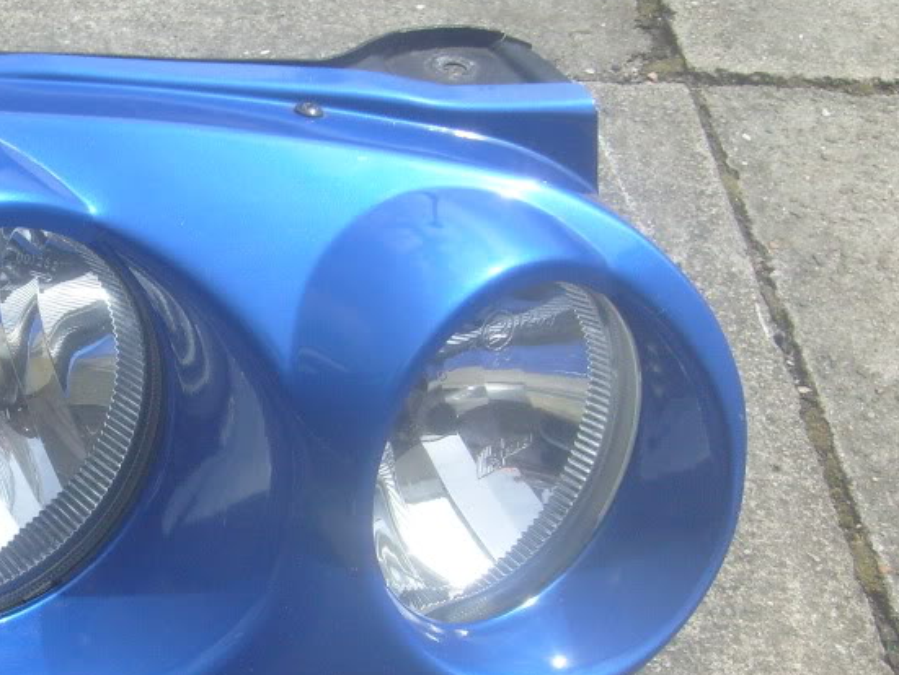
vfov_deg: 22.5
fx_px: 1689
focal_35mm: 65
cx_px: 175
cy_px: 437
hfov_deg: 29.1
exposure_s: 1/250
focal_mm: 5.8
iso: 80
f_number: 7.1
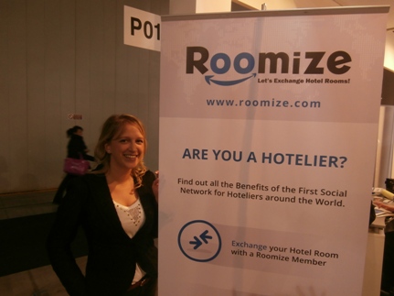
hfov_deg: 71.6
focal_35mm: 24
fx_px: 273
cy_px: 148
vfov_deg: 56.8
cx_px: 197
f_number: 3
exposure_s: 1/30
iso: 160
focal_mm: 4.2
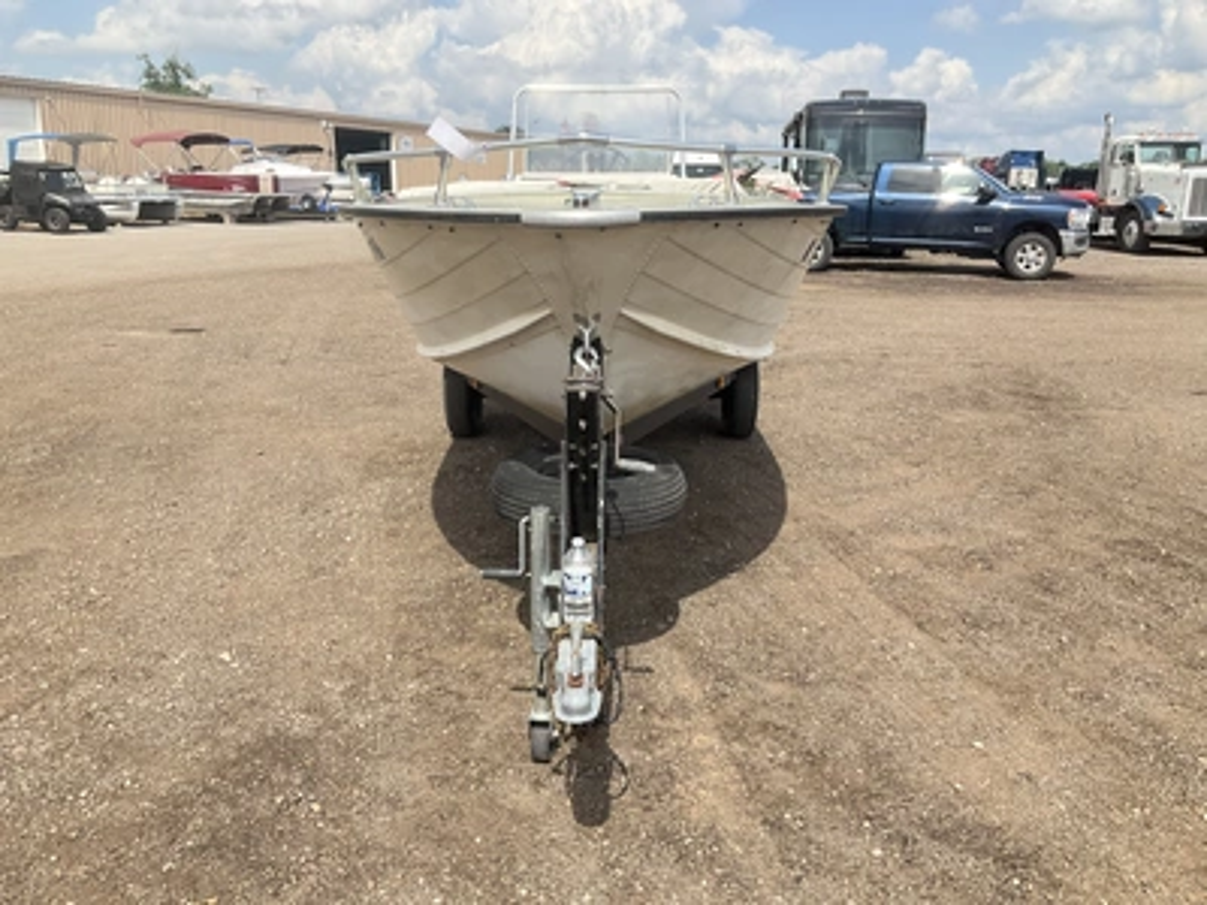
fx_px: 1011
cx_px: 604
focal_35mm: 29
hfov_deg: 61.7
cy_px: 452
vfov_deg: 48.2
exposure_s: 1/1675
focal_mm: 3
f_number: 1.8
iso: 25
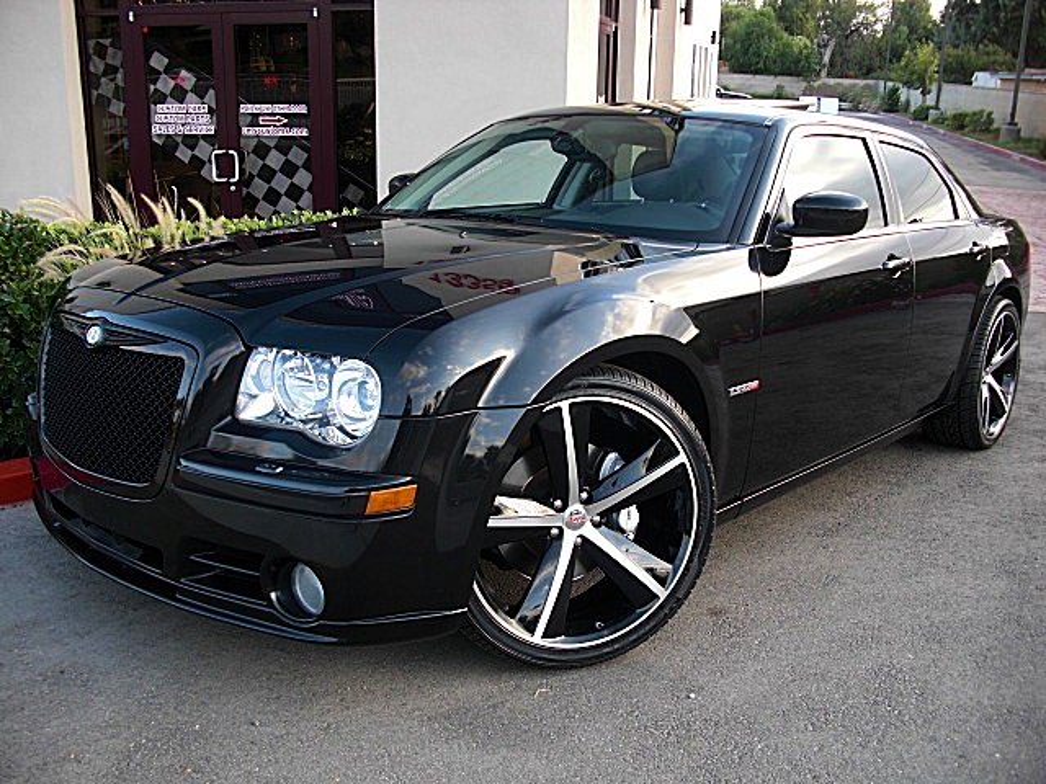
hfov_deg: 51.4
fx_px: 1088
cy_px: 392
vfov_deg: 39.7
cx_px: 523
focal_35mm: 36
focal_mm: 6.3
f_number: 2.8
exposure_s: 1/80
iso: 50
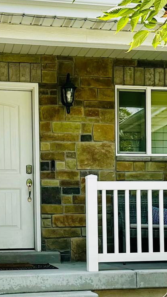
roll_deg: +0.3
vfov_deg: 28.9
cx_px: 65
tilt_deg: +0.9
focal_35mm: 72
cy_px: 221
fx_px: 567
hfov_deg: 16.7
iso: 80
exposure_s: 1/1339
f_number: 1.78
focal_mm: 6.86
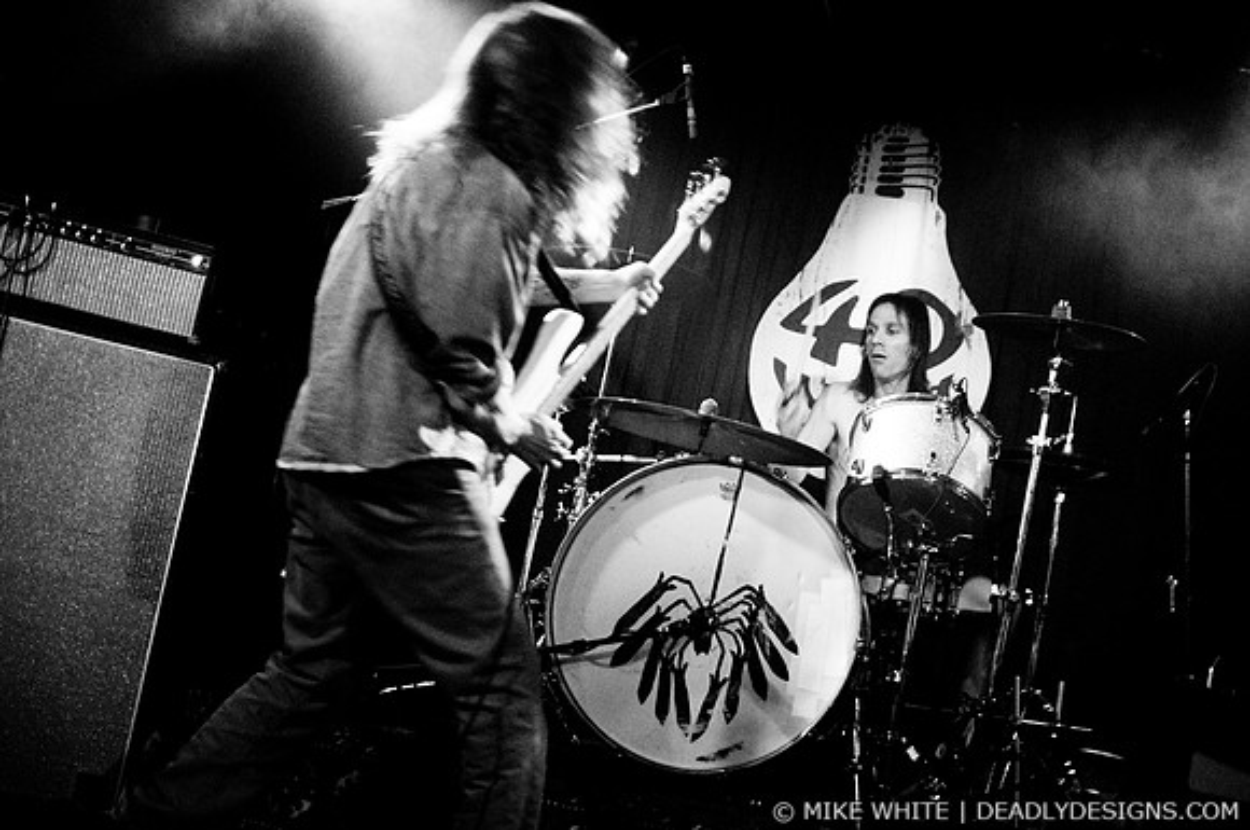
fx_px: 1560
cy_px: 415
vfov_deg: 29.8
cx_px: 625
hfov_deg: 43.7
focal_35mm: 45
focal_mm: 30
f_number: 1.8
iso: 1000
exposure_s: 1/50
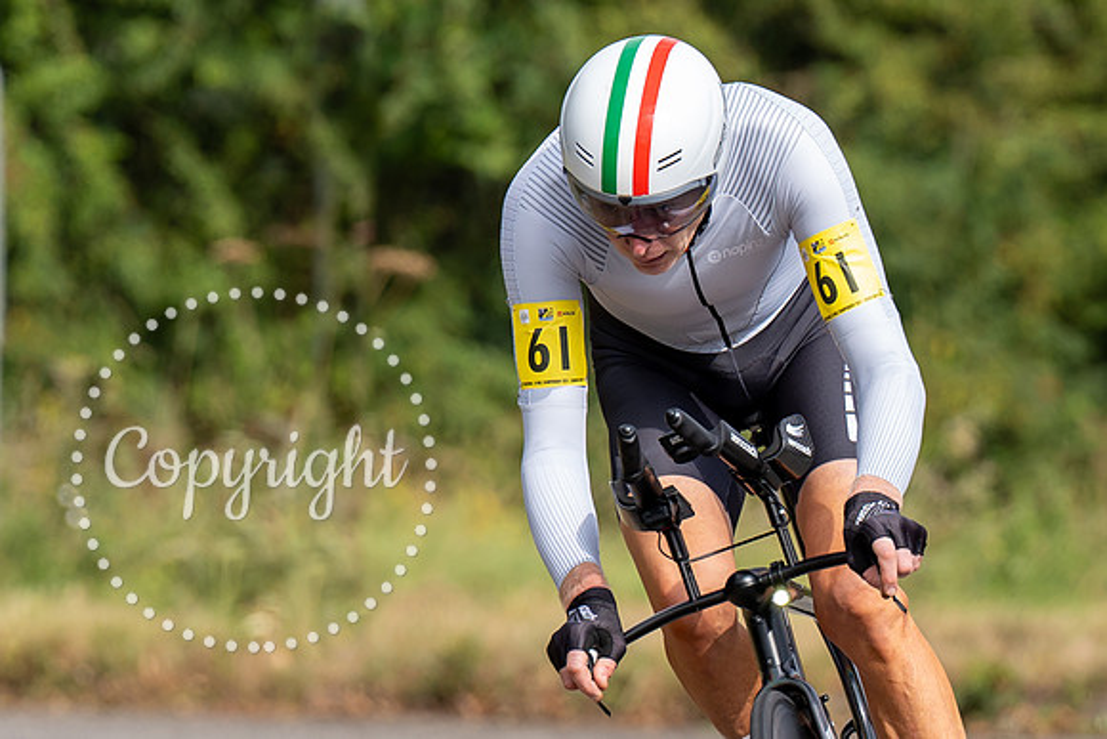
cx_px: 971
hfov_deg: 3.5
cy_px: 502
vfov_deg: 2.4
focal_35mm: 581
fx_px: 17877
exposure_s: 1/1000
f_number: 3.5
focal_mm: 191
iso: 125
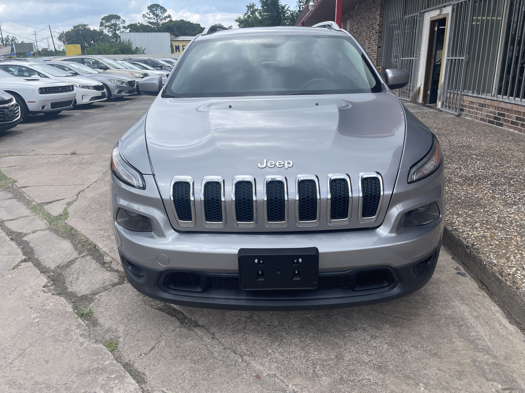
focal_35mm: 26
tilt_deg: -19.0
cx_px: 262
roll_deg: +1.7
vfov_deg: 53.1
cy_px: 196
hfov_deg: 67.3
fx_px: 394
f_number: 1.6
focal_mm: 5.1
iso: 50
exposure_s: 1/2203
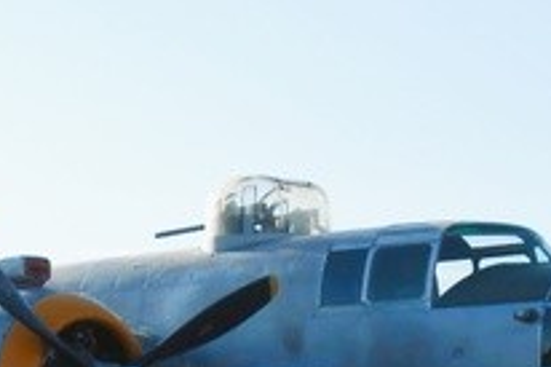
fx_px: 2554
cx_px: 32
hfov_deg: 12.2
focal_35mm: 167
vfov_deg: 8.1
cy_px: 532
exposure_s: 1/500
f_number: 4.5
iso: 80
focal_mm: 7.8
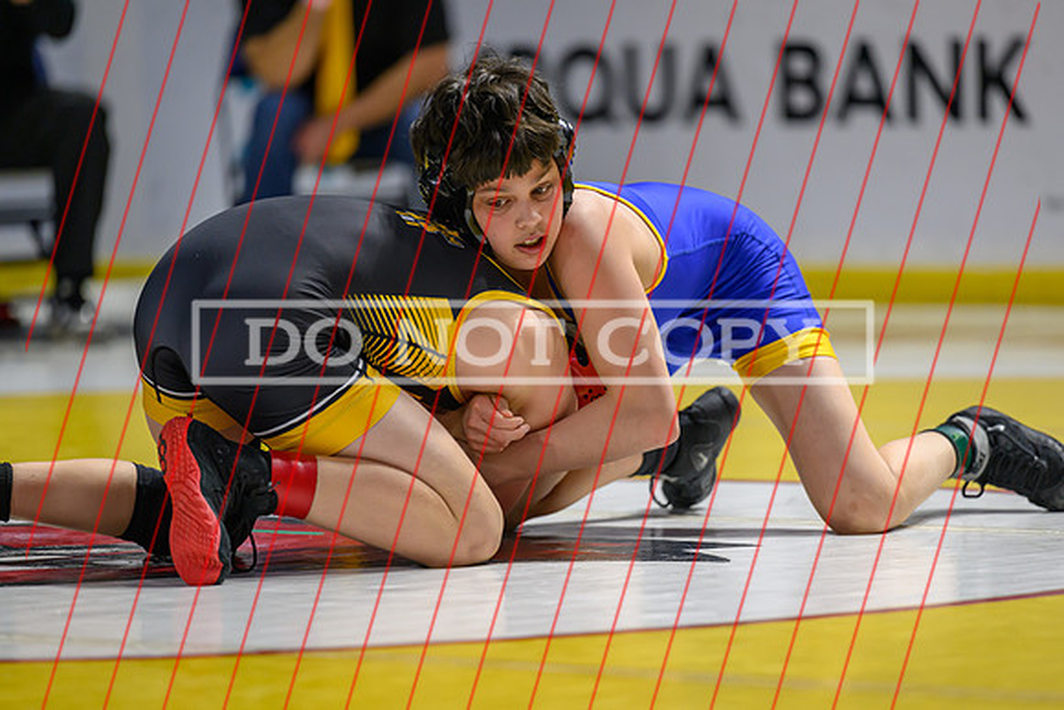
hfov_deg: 8.9
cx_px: 605
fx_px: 6847
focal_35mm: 232
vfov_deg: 5.9
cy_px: 401
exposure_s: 1/800
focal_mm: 200
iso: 2000
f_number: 2.8
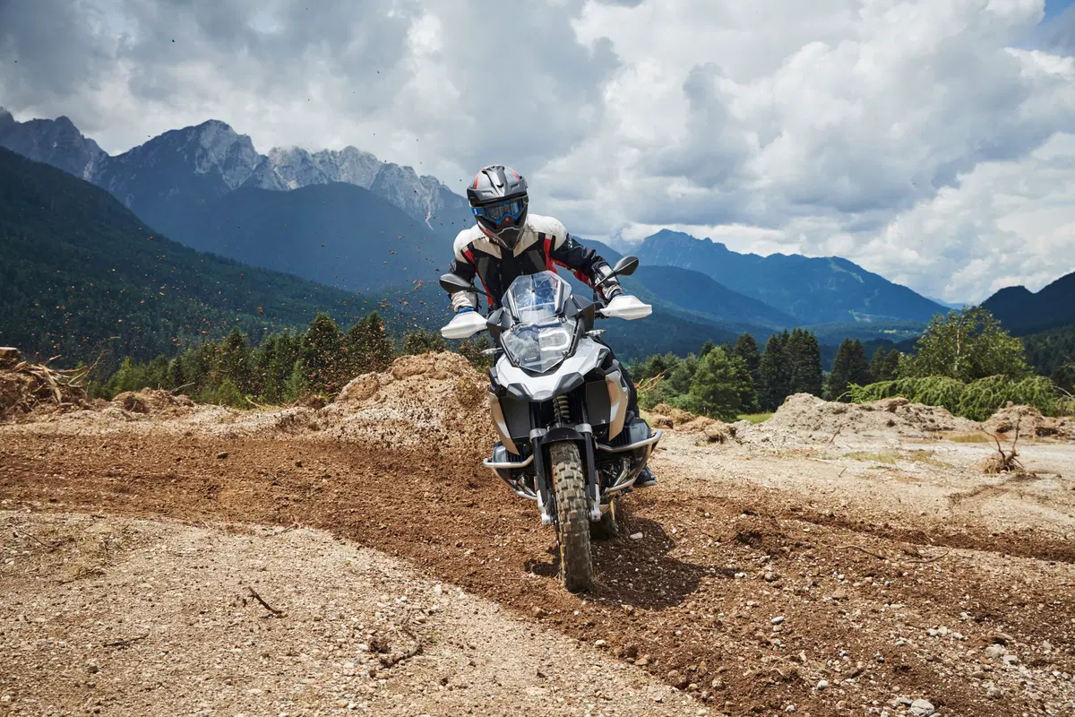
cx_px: 538
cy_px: 358
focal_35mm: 36
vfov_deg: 36.9
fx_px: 1075
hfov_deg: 53.1
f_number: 5.6
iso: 125
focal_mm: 36
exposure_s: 1/500
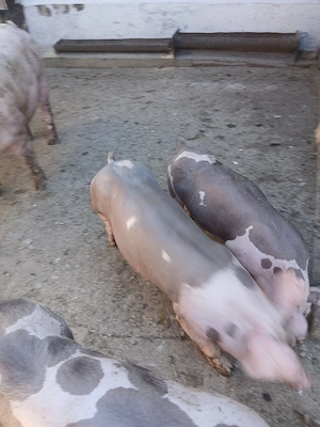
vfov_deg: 67.3
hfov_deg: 53.1
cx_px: 160
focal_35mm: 26
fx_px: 320
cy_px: 214
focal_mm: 3.98
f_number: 1.8
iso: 25
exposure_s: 1/50.3
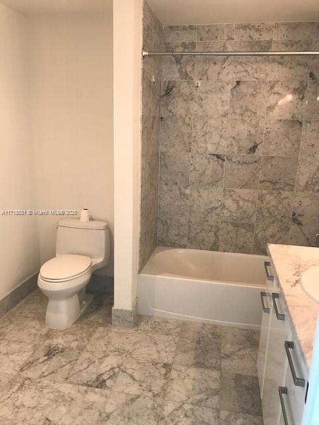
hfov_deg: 49.7
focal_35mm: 28
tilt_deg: -13.5
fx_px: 344
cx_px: 160
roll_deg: -2.0
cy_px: 212
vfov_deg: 63.4
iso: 40
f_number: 1.8
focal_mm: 3.99
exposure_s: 1/30
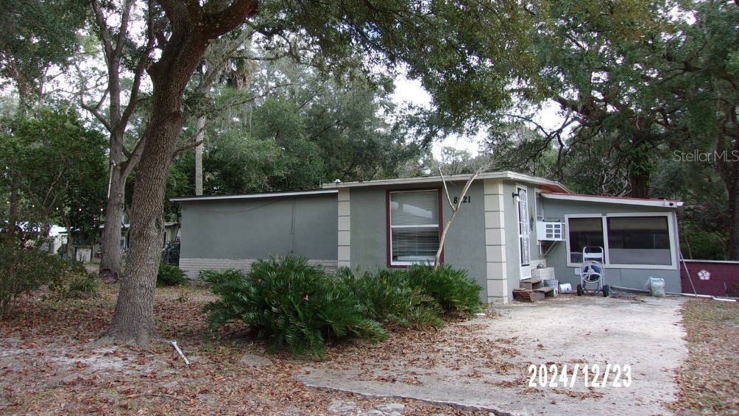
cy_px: 155
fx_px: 588
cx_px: 366
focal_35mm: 30
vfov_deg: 38.7
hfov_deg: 64.3
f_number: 3
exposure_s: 1/150
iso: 80
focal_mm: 4.9
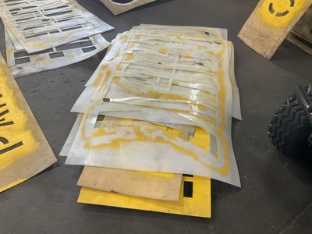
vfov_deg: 48.2
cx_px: 156
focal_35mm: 29
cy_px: 117
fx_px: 261
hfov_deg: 61.7
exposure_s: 1/60
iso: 80
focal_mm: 3
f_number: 1.8
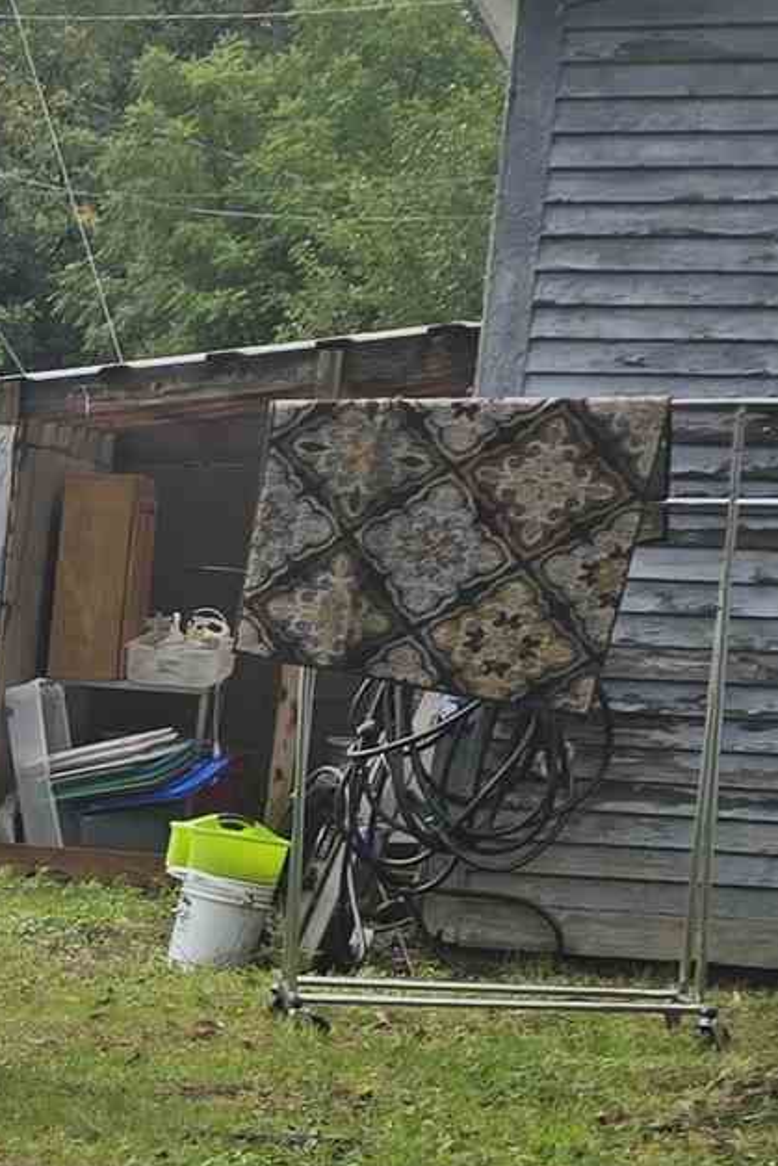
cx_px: -856
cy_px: 1244
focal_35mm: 117
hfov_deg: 10.6
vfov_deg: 17.0
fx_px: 3790
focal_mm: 6.3
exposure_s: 1/180
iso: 20
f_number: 1.7
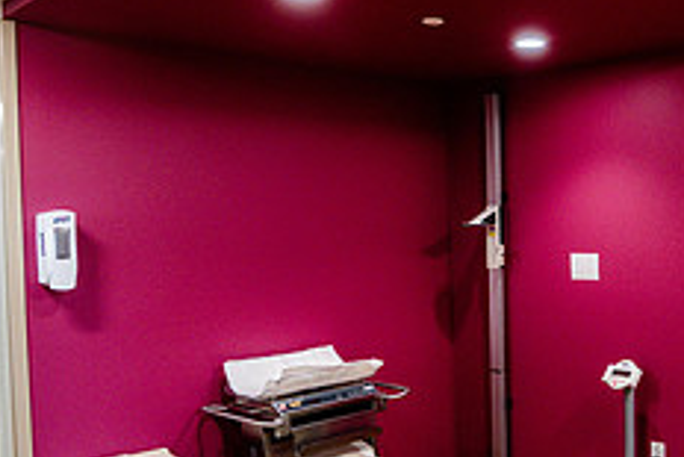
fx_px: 760
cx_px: 507
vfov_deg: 33.4
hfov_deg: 46.8
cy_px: 249
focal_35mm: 40
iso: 2000
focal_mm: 16
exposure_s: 1/160
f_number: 4
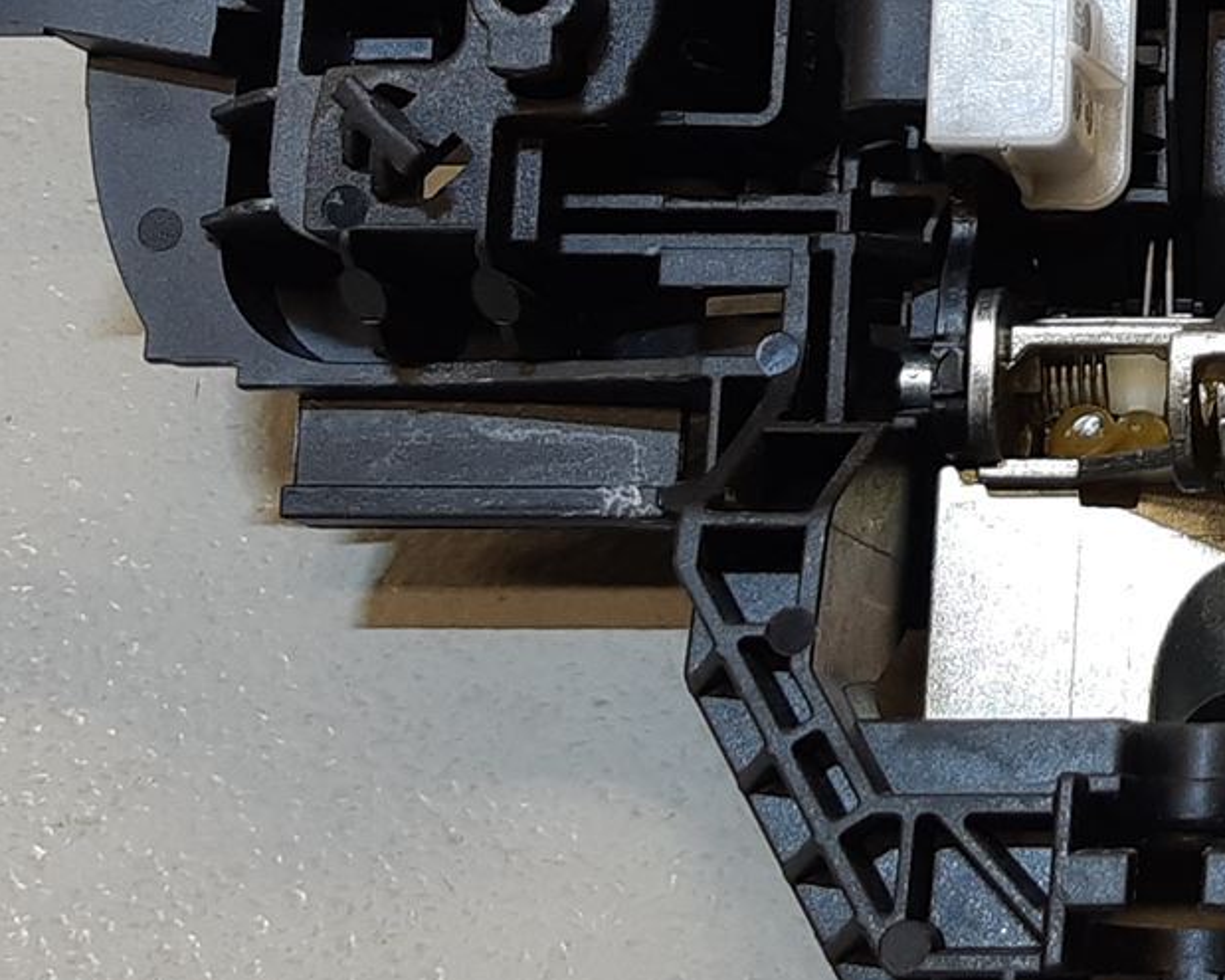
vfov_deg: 18.1
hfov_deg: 20.5
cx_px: 1643
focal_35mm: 84
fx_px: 3045
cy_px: 186
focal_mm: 3.93
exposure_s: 1/50
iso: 40
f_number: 1.7
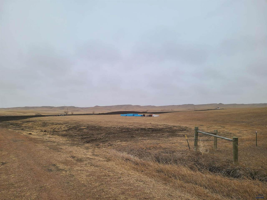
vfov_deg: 53.1
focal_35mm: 26
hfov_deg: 67.3
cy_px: 100
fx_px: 201
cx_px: 134
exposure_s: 1/1160
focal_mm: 5.4
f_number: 1.8
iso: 40
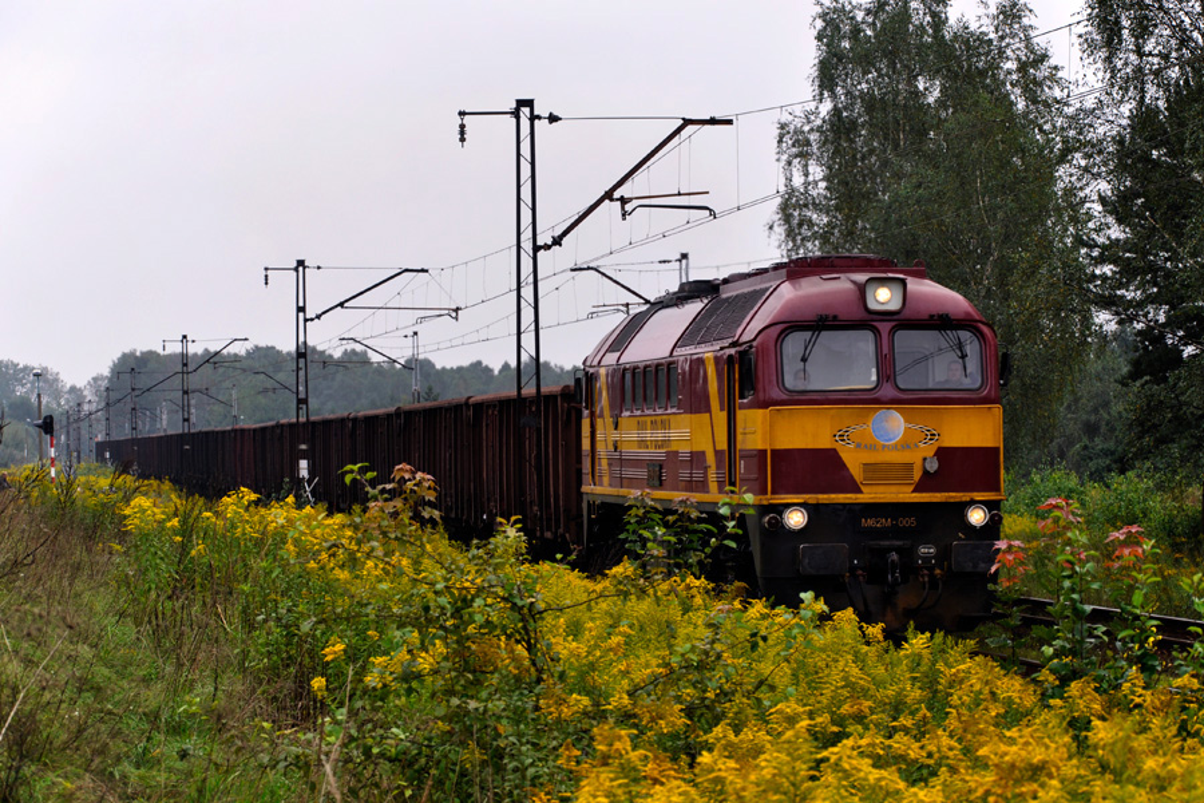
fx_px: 4013
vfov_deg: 11.4
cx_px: 602
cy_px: 402
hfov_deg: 17.1
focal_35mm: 120
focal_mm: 80
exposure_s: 1/160
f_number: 6.3
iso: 200
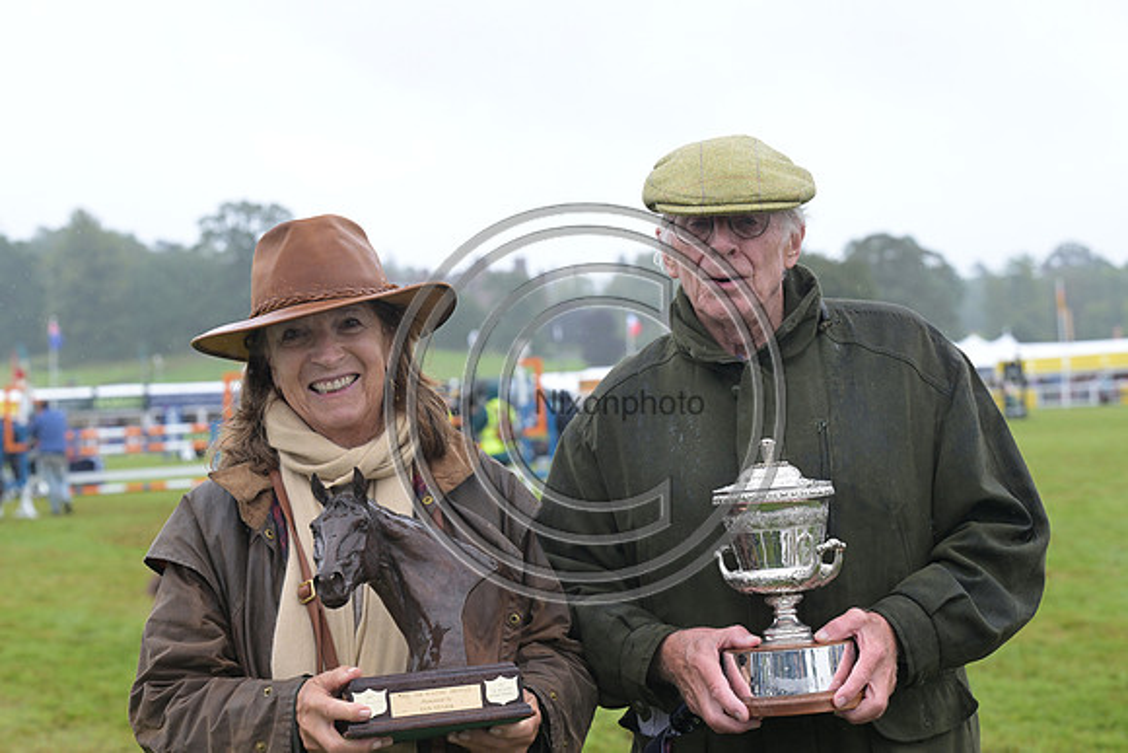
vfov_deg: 19.5
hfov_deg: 28.8
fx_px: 2194
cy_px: 376
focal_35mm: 70
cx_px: 564
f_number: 5.6
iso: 900
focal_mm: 70
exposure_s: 1/800
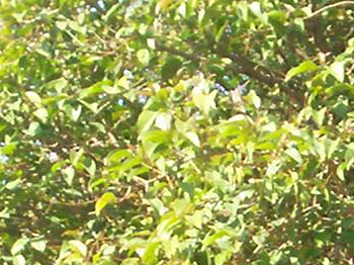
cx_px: 358
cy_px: 549
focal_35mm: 237
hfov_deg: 8.3
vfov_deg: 6.1
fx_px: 2422
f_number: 4.5
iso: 100
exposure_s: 1/171
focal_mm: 5.9
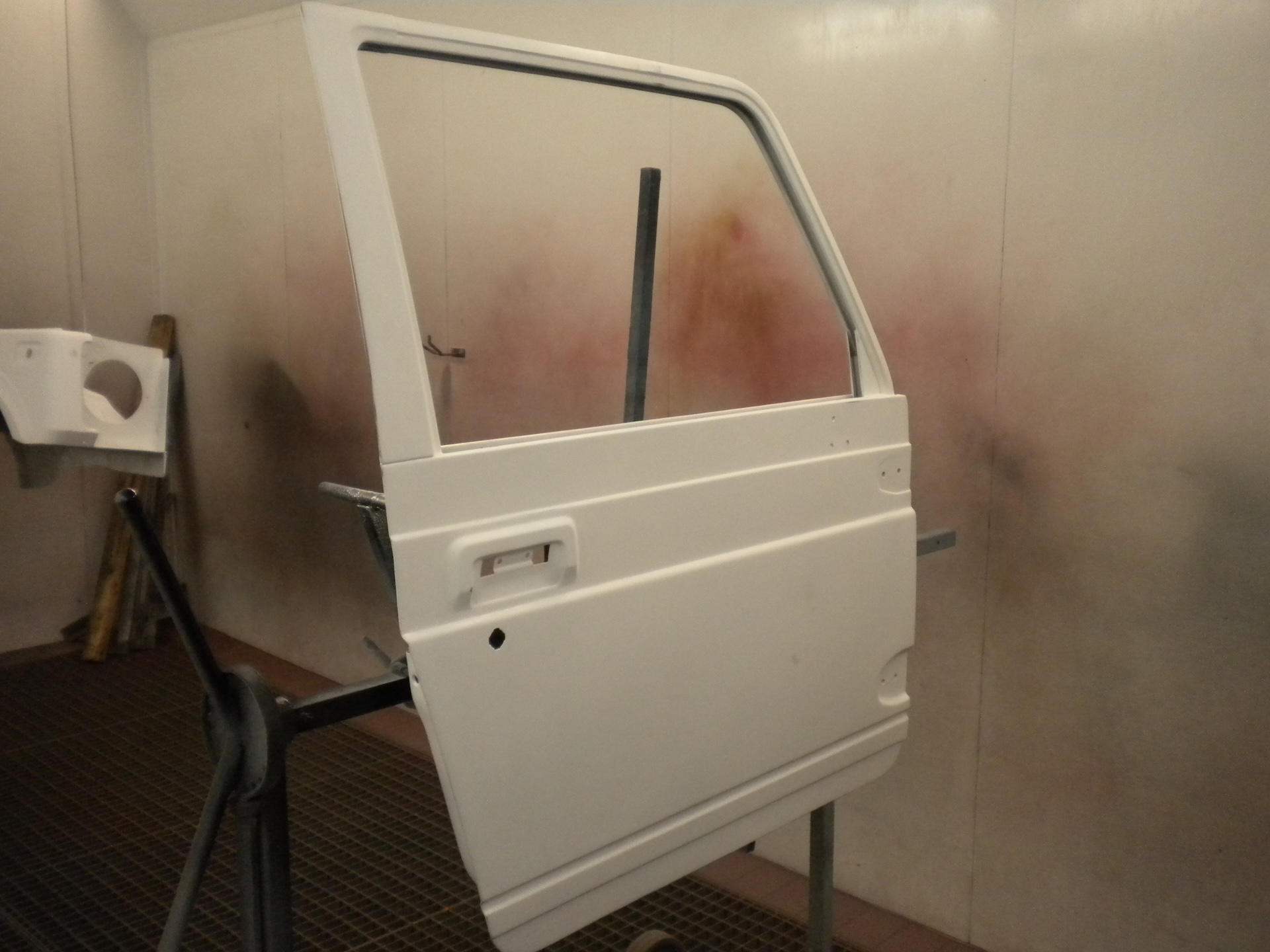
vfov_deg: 40.7
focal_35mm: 35
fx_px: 1284
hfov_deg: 52.6
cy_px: 476
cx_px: 635
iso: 400
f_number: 3.1
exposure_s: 1/432
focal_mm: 6.3
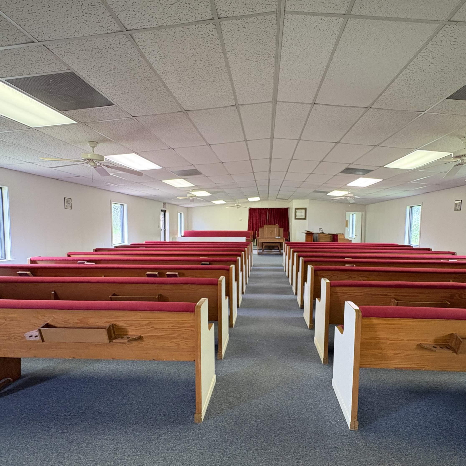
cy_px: 239
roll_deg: +0.6
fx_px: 259
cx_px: 254
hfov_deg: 83.8
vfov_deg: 83.9
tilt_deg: -2.3
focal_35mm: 17
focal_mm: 2.22
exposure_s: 1/60
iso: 400
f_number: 2.2
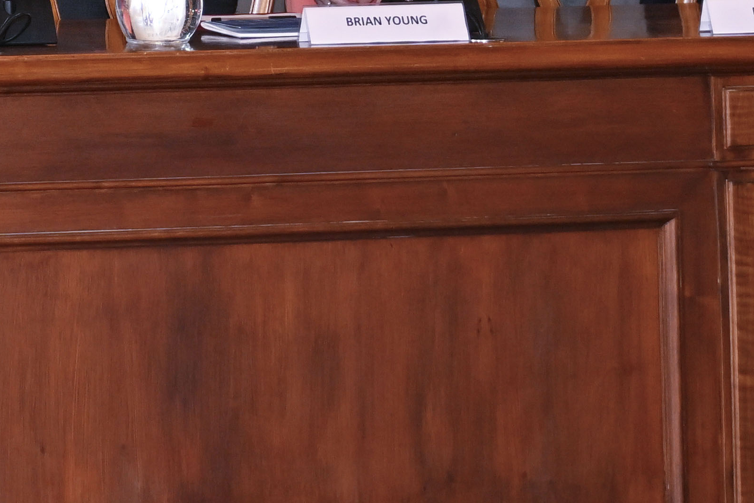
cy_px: -375
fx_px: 3037
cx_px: -324
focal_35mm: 145
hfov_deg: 13.5
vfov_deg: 9.1
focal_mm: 28
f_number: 2.8
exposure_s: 1/80
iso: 320
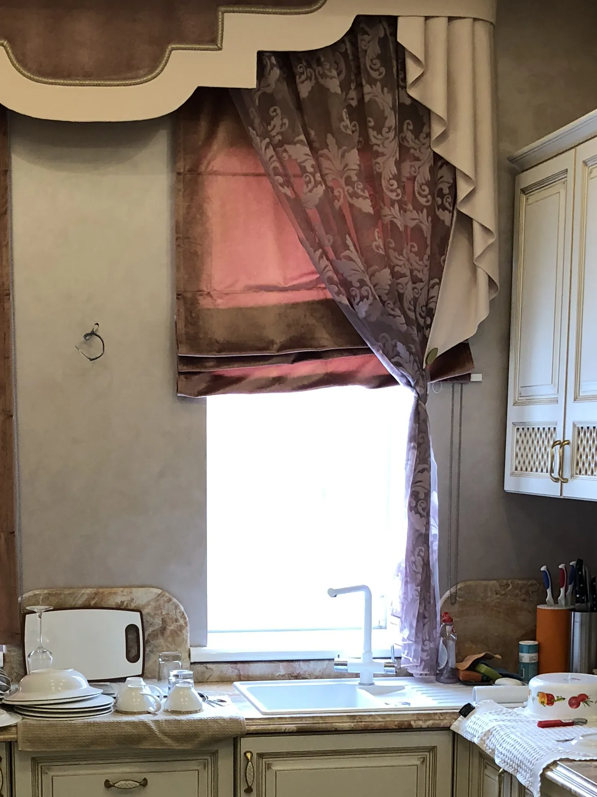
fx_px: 1449
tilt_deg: -8.3
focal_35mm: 63
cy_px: 701
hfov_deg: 23.1
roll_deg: +0.6
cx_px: 175
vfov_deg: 29.6
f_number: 1.8
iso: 32
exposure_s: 1/25
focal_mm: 4
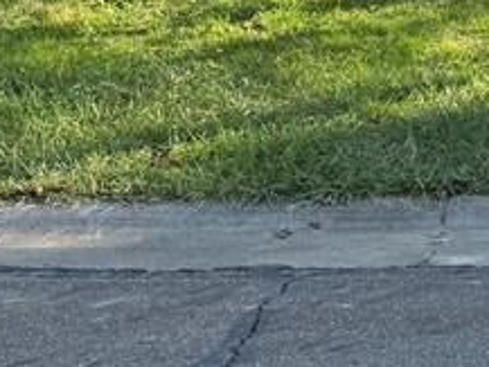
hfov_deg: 16.2
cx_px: 692
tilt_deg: -1.3
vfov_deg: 12.5
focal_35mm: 113
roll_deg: +1.2
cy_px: -167
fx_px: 1597
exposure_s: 1/1172
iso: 80
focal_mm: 6.76
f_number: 1.78
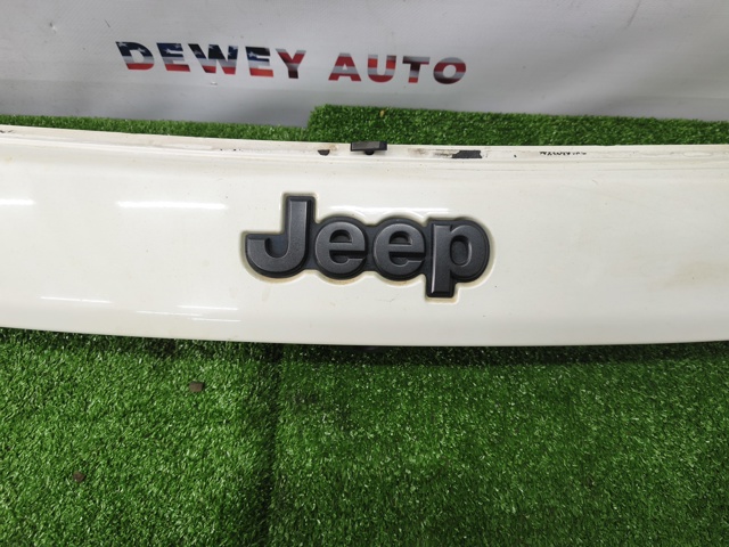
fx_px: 484
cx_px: 364
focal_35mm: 23
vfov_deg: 58.9
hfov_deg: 73.9
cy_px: 274
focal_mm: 5.35
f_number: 1.7
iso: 250
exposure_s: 1/50
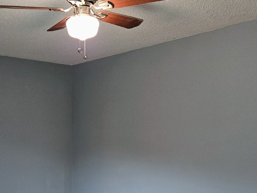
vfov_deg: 31.4
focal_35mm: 45
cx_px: 81
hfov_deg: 41.4
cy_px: 152
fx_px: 334
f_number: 1.8
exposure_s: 1/24
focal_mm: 5.4
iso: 125
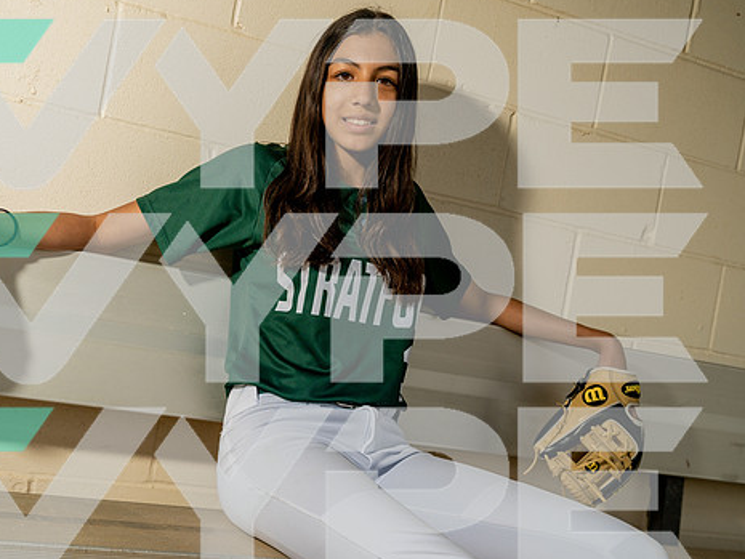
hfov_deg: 39.5
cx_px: 300
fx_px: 1033
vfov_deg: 30.3
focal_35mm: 48
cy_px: 299
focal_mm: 40
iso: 250
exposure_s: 1/250
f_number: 4.5
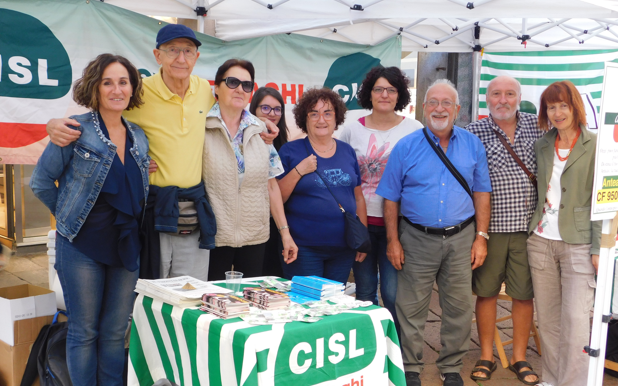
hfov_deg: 46.2
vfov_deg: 29.8
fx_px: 724
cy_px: 217
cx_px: 310
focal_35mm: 43
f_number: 3.6
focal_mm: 7.1
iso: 180
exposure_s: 1/30
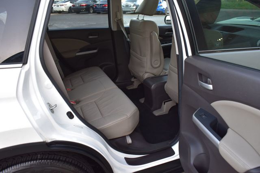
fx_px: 217
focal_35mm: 30
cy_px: 86
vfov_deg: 43.6
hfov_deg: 62.0
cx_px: 130
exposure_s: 1/25
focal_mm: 20
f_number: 7.1
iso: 400
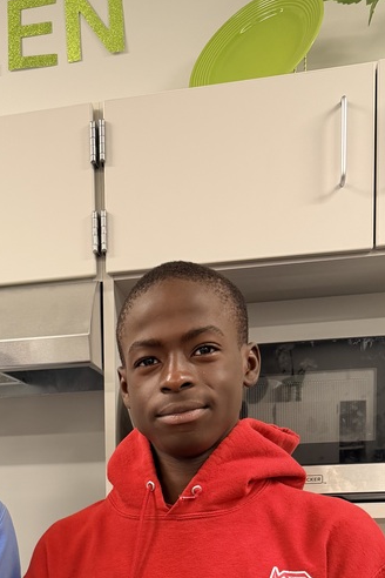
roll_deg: +2.0
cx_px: 31
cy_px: 578
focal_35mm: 52
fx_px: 834
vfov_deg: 34.7
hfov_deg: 25.1
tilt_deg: -7.6
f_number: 1.78
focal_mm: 6.76
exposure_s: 1/75
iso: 160
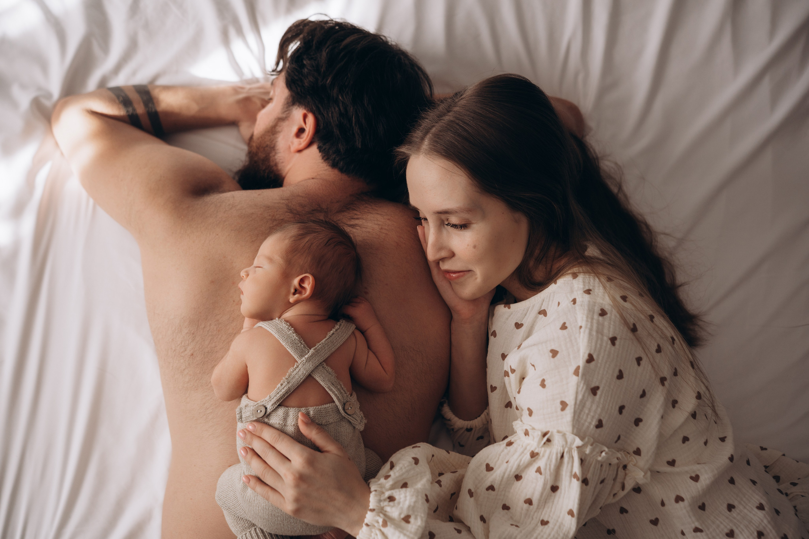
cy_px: 270
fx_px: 787
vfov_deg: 37.9
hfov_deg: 54.4
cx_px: 404
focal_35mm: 35
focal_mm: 35
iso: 320
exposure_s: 1/160
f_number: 2.8
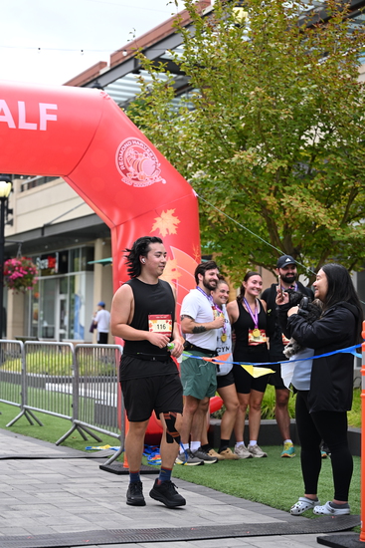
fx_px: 1064
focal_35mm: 70
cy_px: 274
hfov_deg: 19.5
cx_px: 182
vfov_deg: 28.8
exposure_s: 1/2500
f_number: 2.8
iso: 640
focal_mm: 70
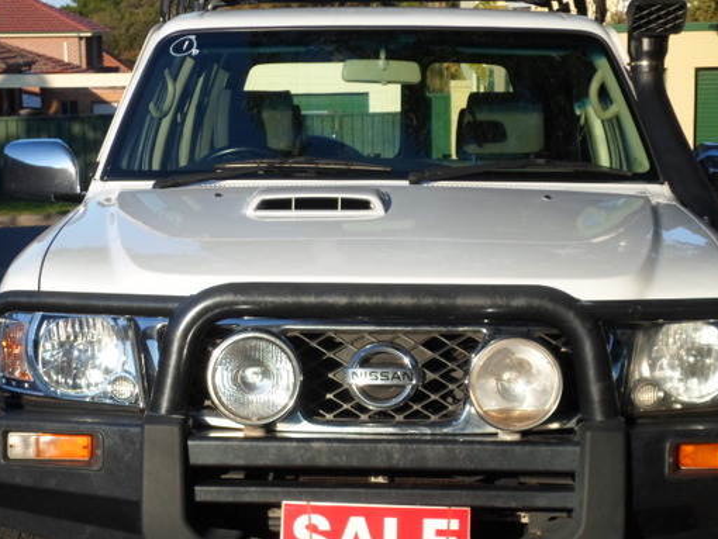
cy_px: 366
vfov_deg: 14.1
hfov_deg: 18.7
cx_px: 325
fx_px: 2179
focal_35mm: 105
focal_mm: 12
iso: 80
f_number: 4.1
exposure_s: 1/350
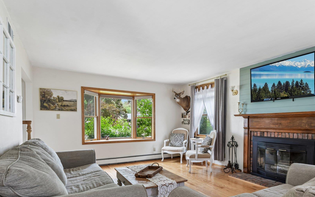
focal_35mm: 22
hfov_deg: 79.4
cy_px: 120
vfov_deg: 54.6
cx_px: 174
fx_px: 189
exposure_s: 1/6
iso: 250
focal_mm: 17
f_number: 9
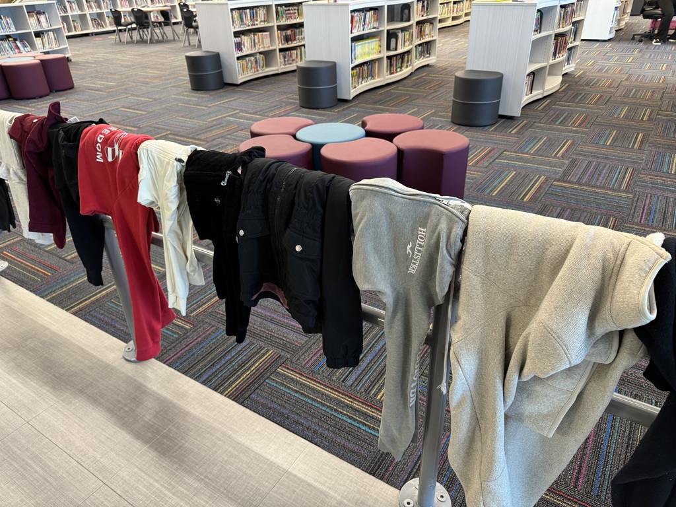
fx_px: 469
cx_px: 338
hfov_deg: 71.6
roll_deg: +3.1
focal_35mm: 24
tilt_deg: -30.5
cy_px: 254
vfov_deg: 56.8
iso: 320
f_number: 1.78
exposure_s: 1/60
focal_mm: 6.76
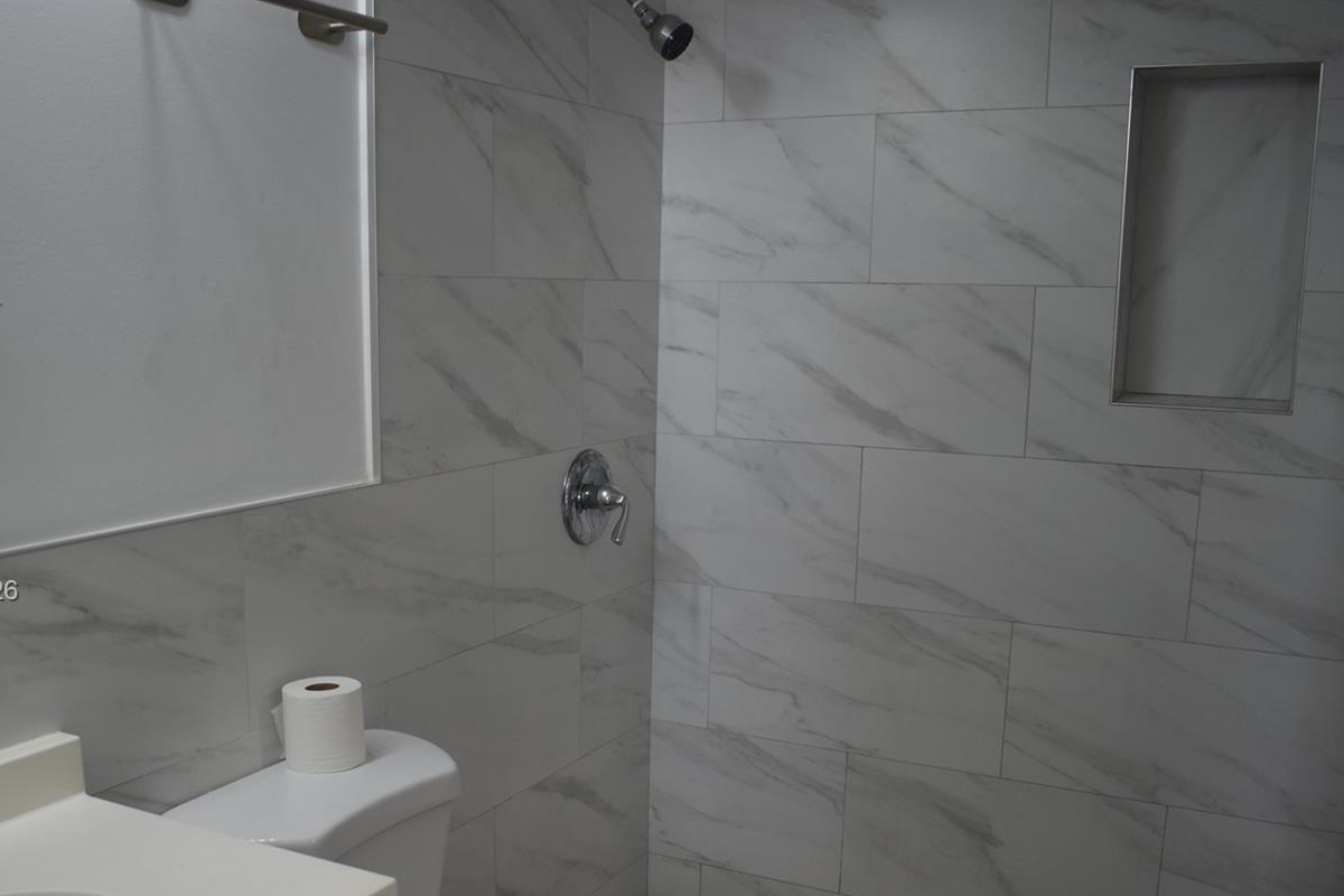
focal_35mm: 36
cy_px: 592
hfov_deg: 52.9
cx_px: 566
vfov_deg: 36.5
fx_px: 1344
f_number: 4
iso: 400
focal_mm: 18
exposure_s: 1/60
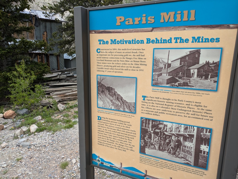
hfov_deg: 69.4
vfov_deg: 54.9
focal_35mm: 25
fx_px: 172
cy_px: 90
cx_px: 119
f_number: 1.89
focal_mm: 5.43
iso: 63
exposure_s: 1/911
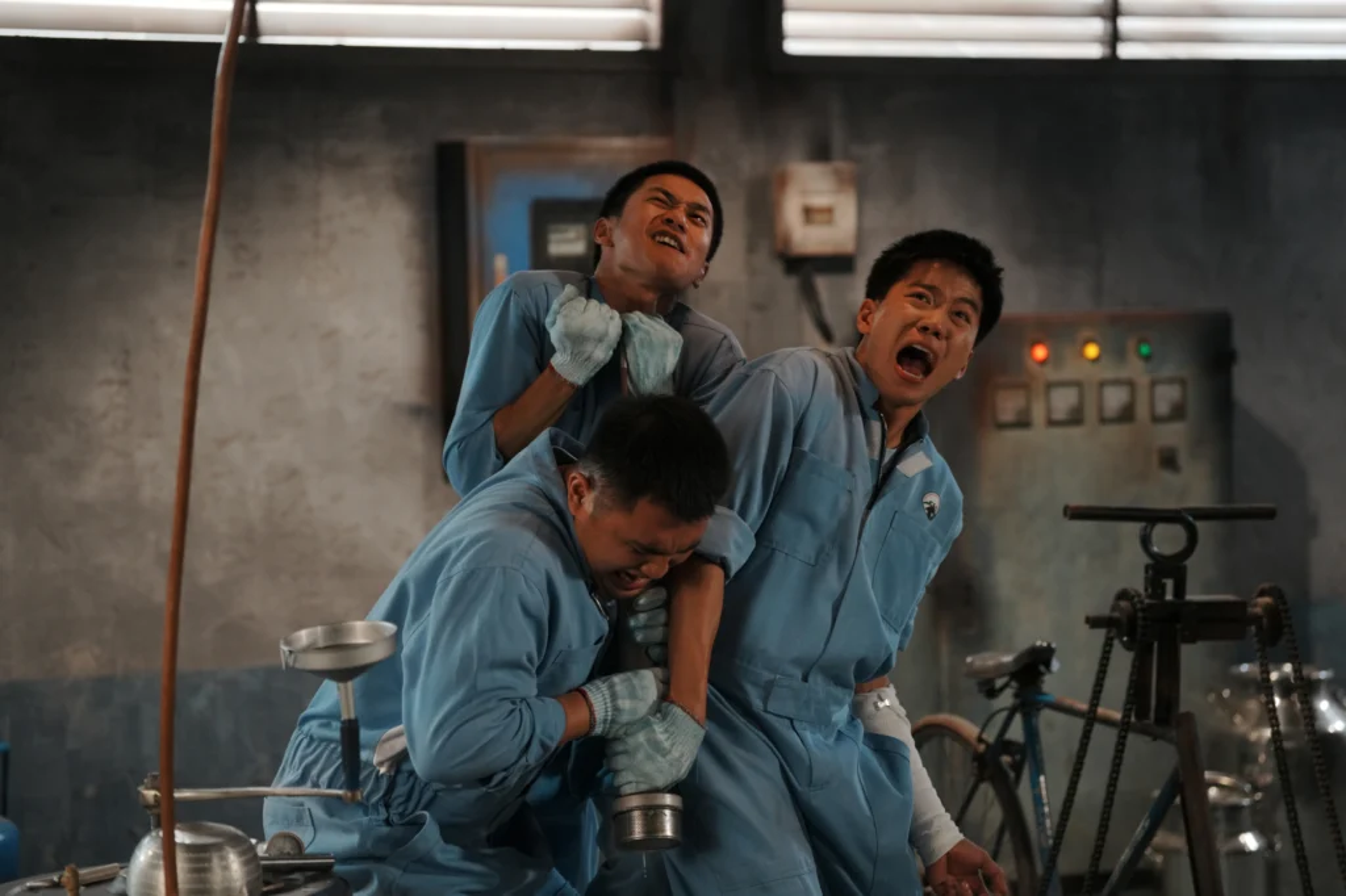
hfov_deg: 22.1
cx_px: 673
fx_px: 3438
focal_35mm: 92
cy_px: 448
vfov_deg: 14.9
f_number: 2.8
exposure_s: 1/250
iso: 1600
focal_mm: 92
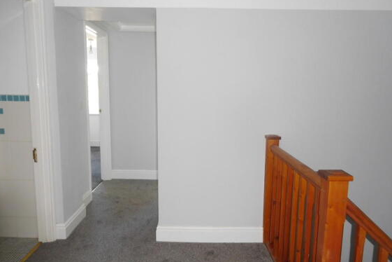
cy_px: 133
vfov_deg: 47.9
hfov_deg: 67.4
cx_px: 198
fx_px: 294
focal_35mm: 27
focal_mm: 4.5
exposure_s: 1/30
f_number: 3.4
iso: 320
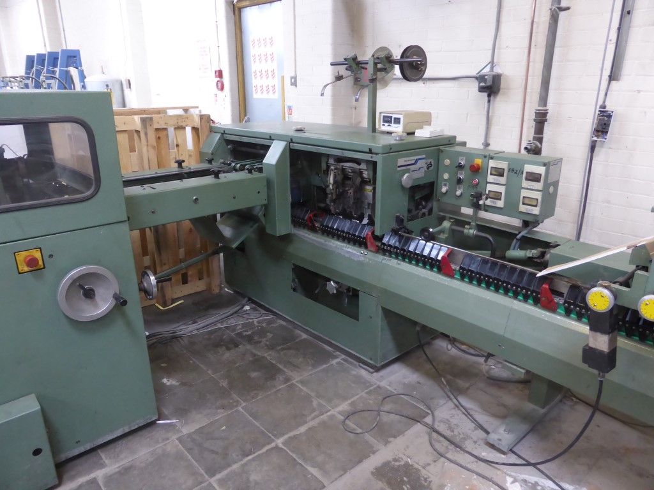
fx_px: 472
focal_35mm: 25
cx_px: 327
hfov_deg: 69.4
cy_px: 245
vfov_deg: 54.9
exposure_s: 1/15
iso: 400
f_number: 3.3
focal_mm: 4.3
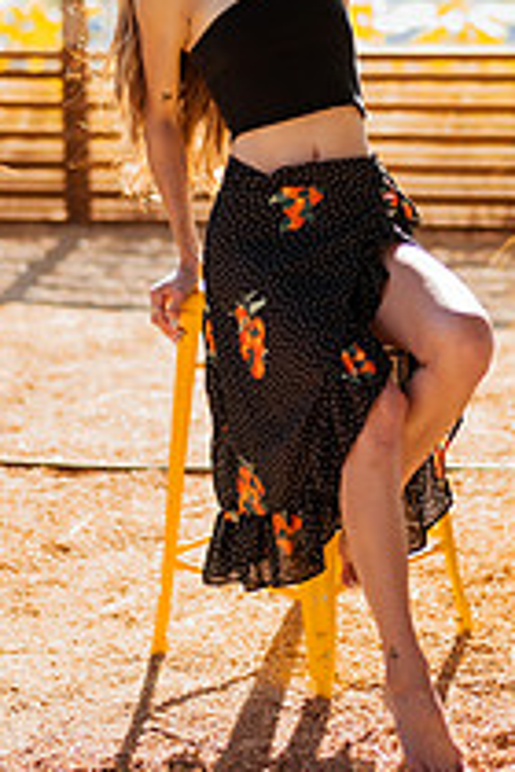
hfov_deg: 11.0
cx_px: 320
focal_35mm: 124
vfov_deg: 16.4
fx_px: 2661
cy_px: 191
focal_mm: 58
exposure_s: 1/1250
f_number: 1.4
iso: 50
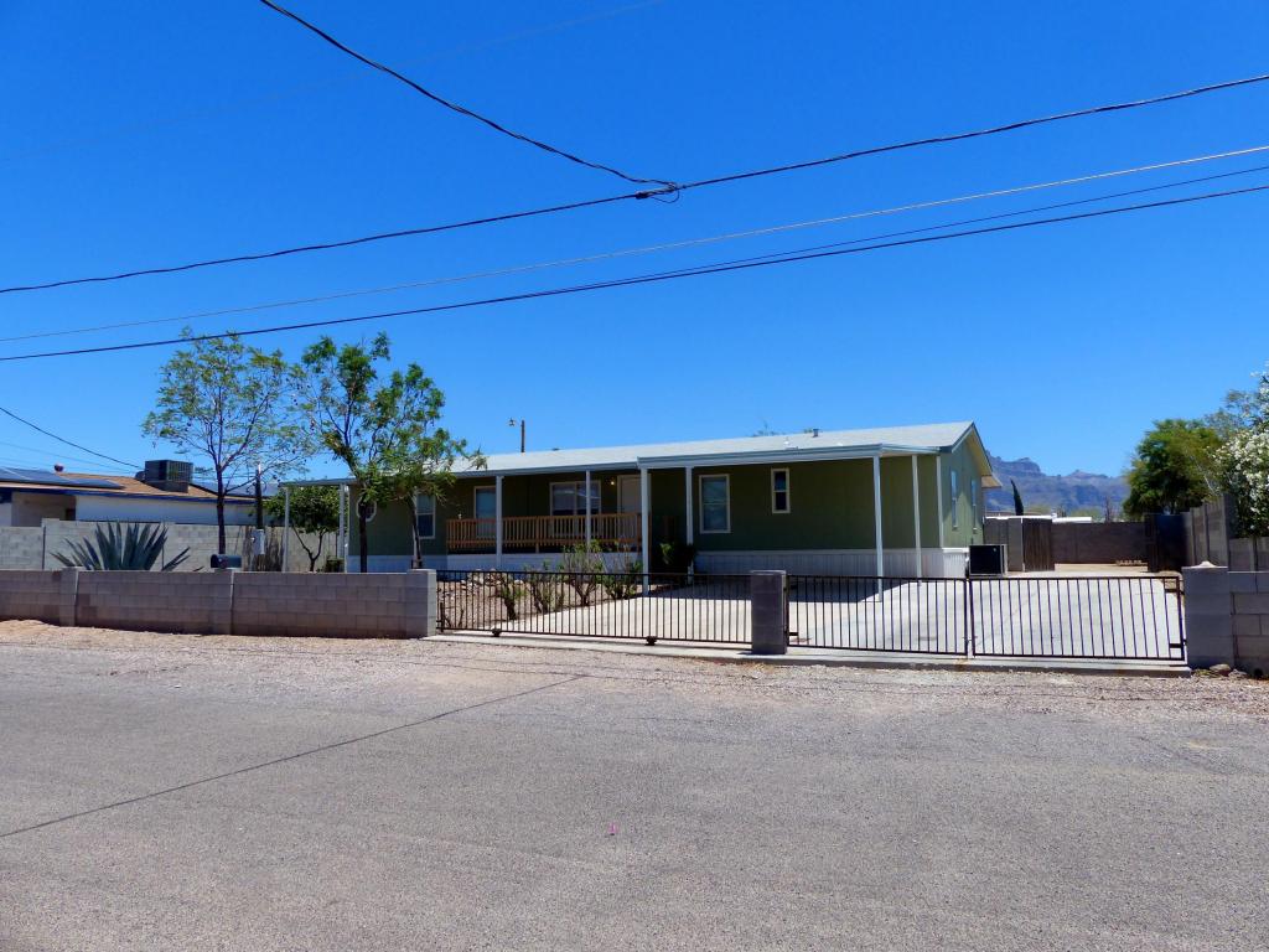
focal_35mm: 26
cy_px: 476
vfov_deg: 53.1
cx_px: 634
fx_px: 953
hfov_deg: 67.3
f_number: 4
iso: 100
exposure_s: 1/1300
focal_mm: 4.5
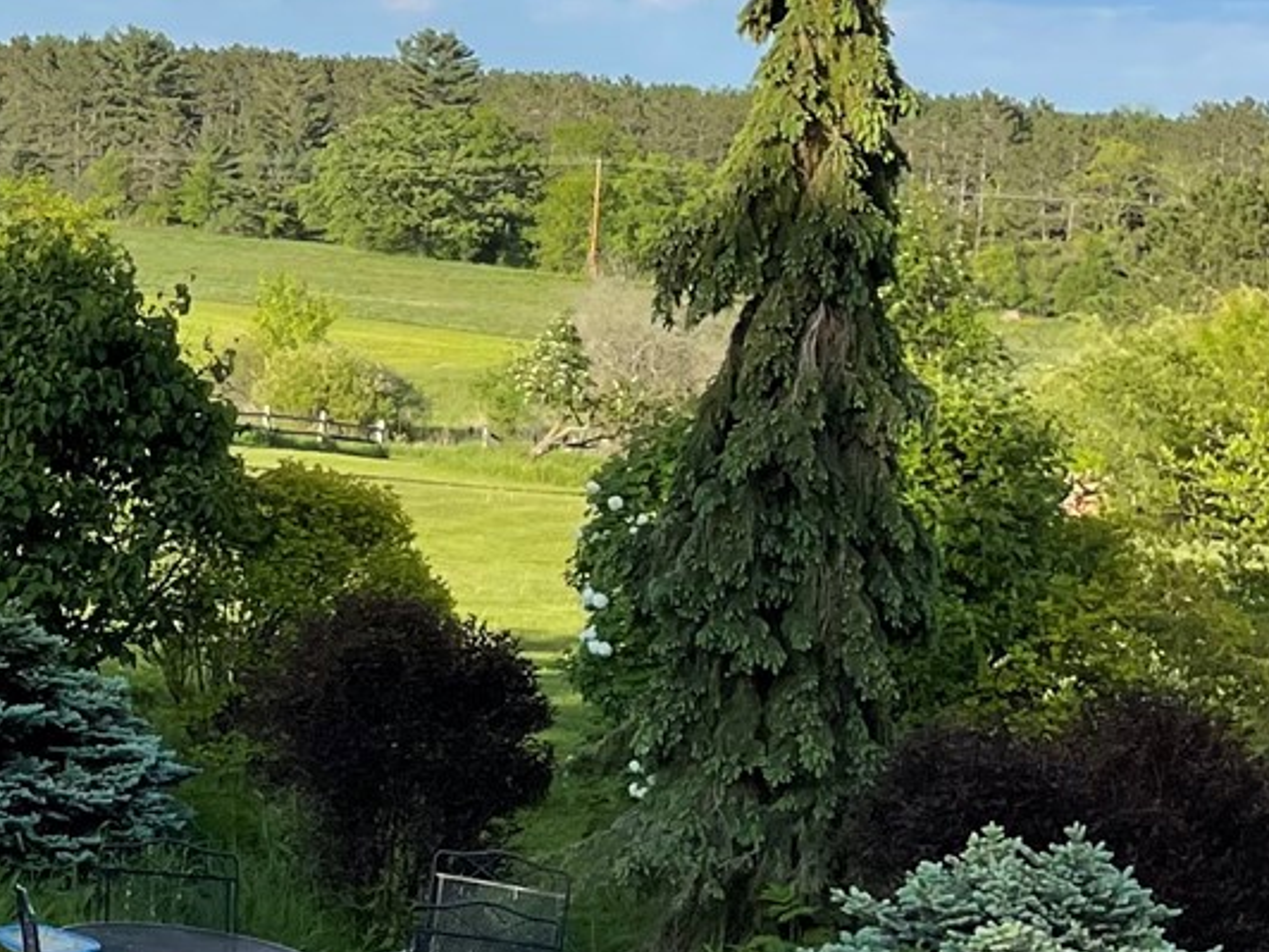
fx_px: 3666
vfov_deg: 14.7
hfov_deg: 17.1
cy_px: 112
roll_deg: -3.6
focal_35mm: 100
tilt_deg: -2.5
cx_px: -811
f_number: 1.6
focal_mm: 5.1
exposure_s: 1/3165
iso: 32
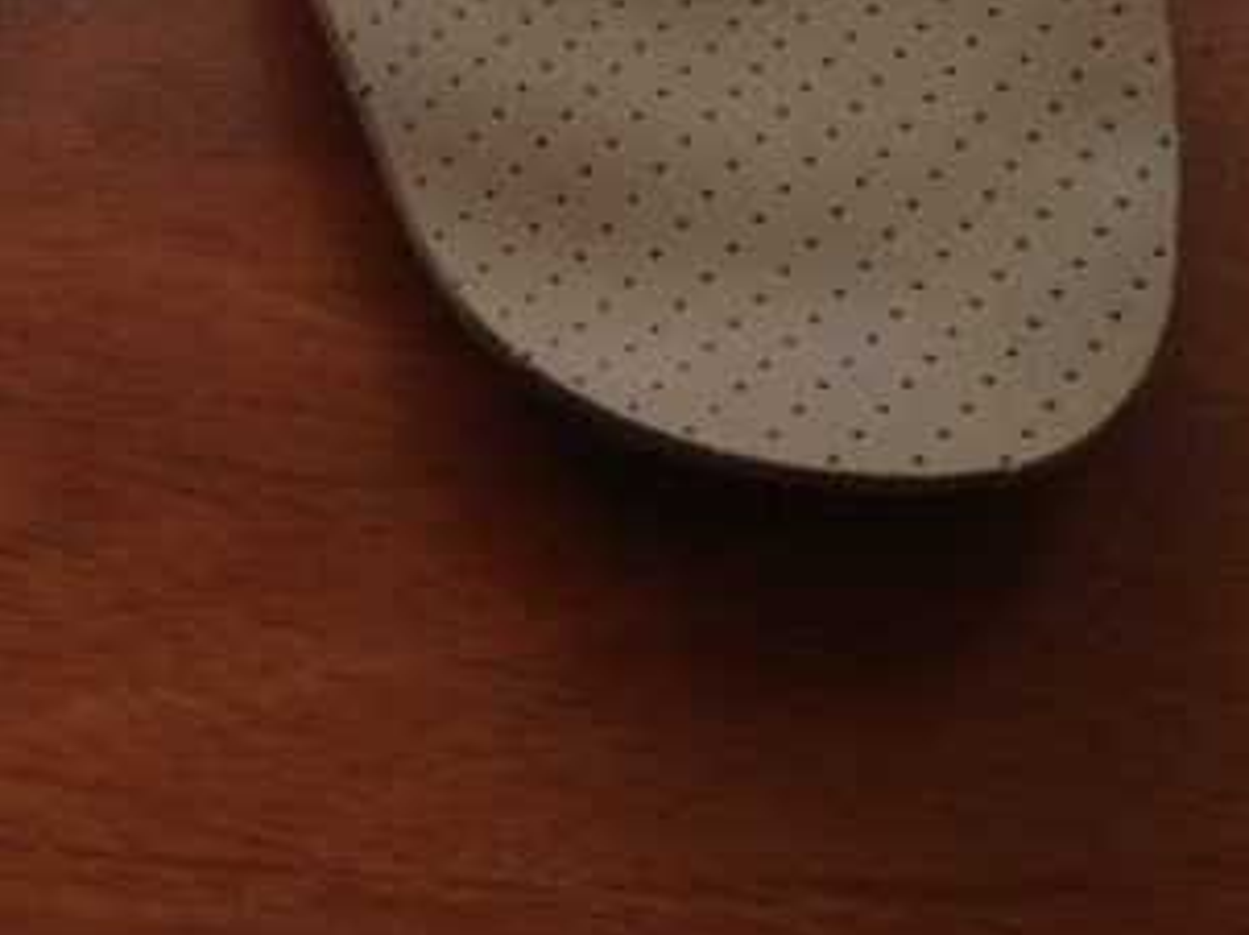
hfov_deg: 21.4
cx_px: -302
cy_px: -141
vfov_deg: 16.9
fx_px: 3028
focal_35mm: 84
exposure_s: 1/120
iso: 64
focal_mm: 4.13
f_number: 2.4
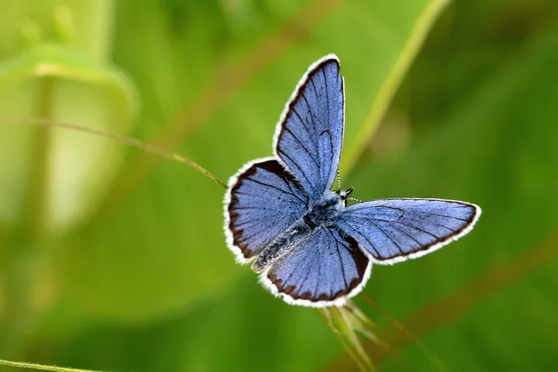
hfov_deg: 13.0
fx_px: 2440
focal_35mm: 158
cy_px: 186
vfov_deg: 8.7
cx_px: 279
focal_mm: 105
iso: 200
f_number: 9
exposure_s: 1/320
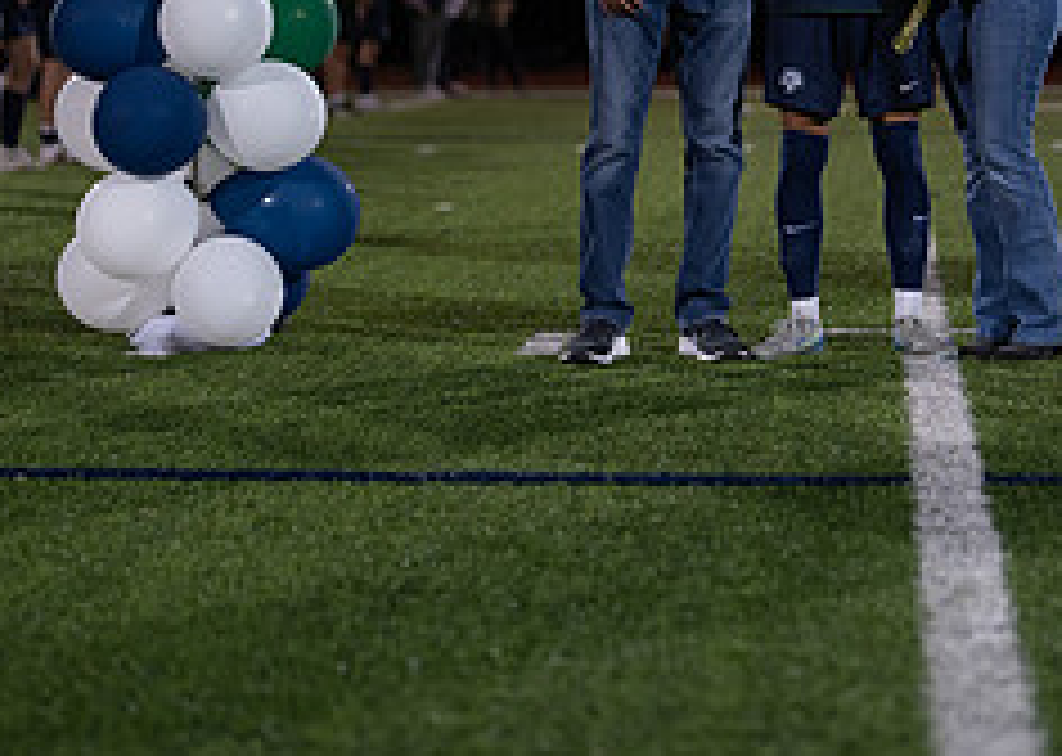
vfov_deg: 11.0
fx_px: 3886
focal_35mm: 129
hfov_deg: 15.5
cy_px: -50
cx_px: 810
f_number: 1.2
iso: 250
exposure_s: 1/640
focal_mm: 50
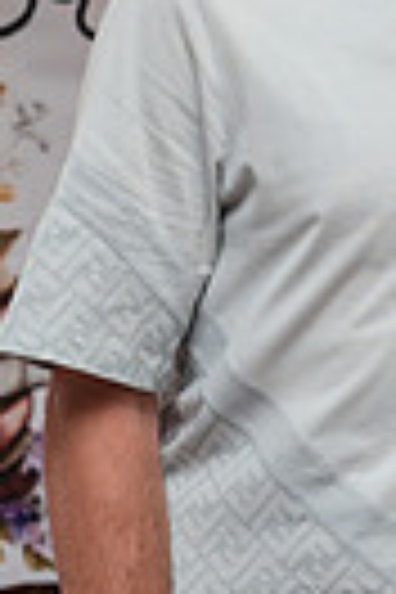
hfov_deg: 6.3
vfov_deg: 9.6
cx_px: 639
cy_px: 171
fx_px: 3531
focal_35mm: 214
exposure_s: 1/250
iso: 2500
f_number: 4
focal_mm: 63
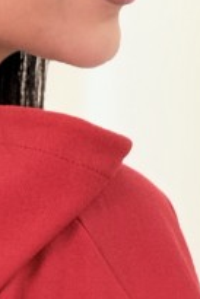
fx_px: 5183
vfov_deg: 3.3
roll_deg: -0.3
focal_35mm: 623
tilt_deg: -7.2
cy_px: 709
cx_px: -155
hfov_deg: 2.2
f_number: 2.8
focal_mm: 15.66
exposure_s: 1/117
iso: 50
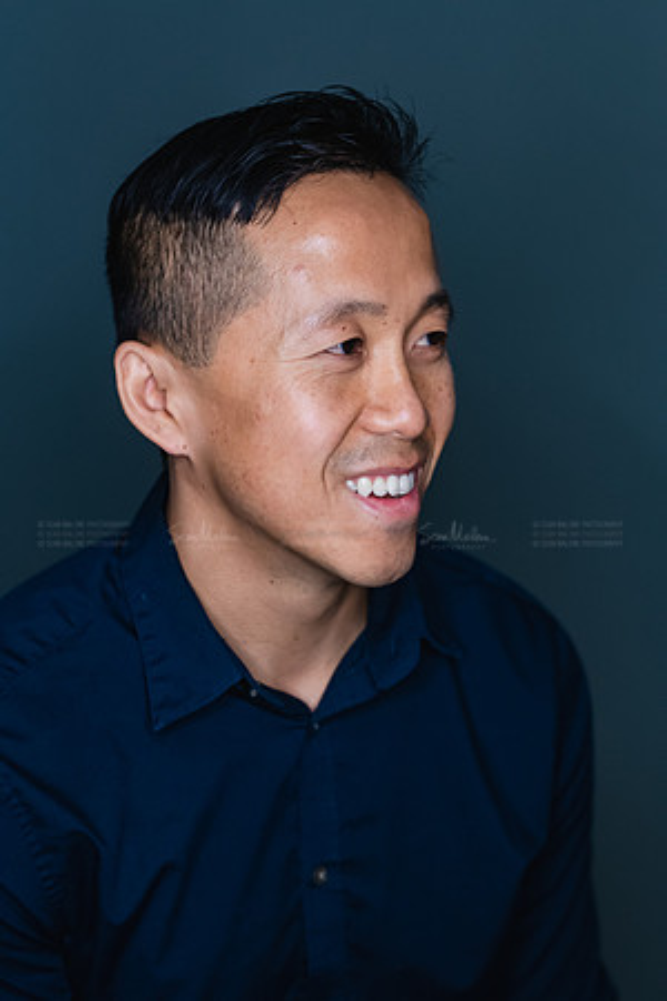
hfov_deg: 16.1
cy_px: 500
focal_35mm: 85
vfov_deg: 23.9
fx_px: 2362
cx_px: 334
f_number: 3.5
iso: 2000
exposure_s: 1/320
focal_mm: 85
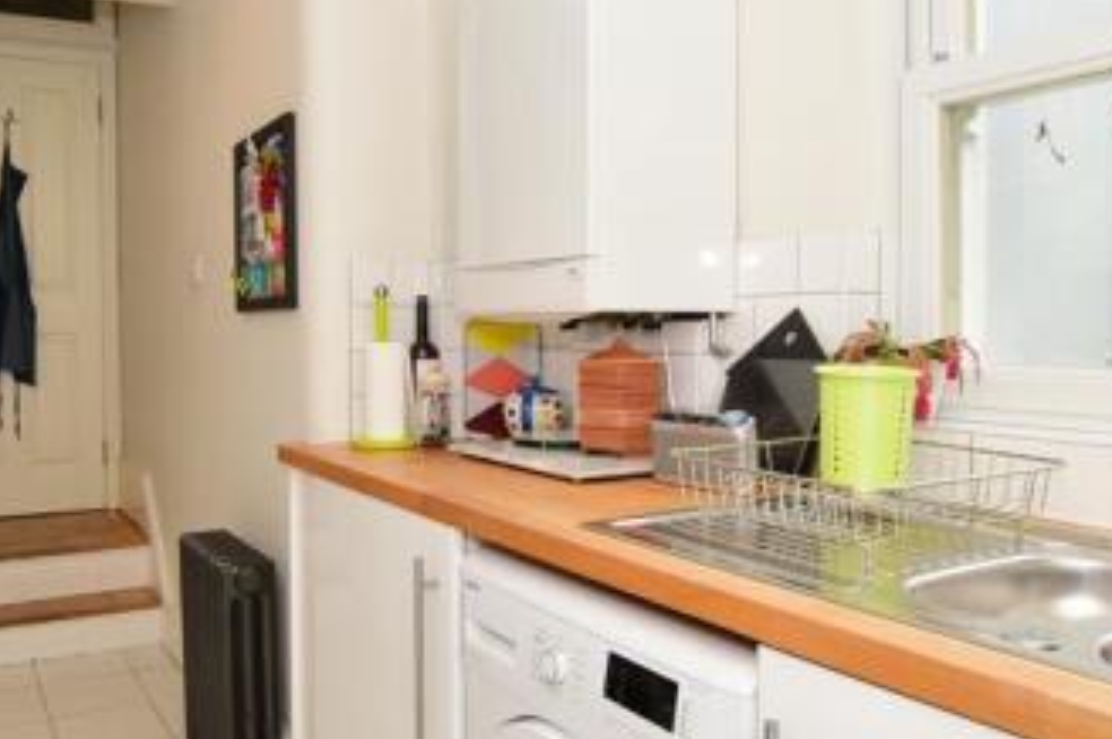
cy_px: 341
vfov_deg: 43.5
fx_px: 926
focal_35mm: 30
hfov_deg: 60.9
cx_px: 400
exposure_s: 1/80
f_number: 7.1
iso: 400
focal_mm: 10
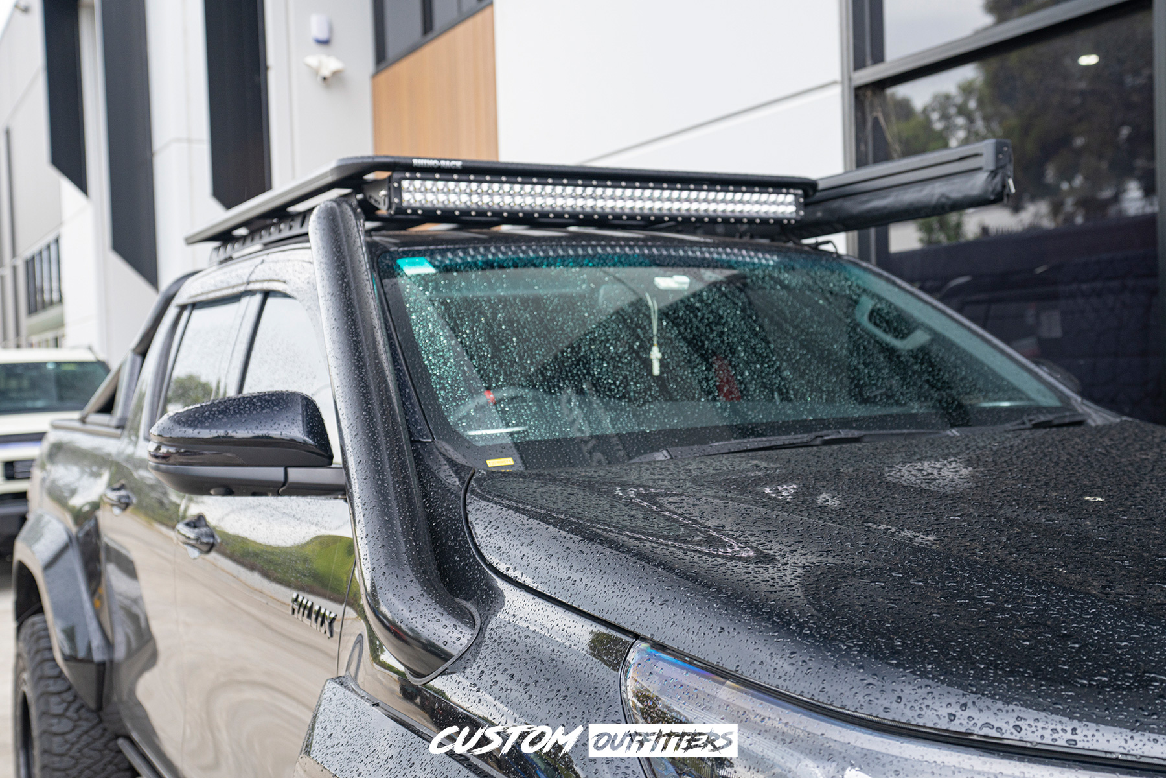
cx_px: 583
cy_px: 389
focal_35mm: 35
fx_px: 1134
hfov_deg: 54.4
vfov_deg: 37.9
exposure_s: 1/60
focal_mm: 35
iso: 320
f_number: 4
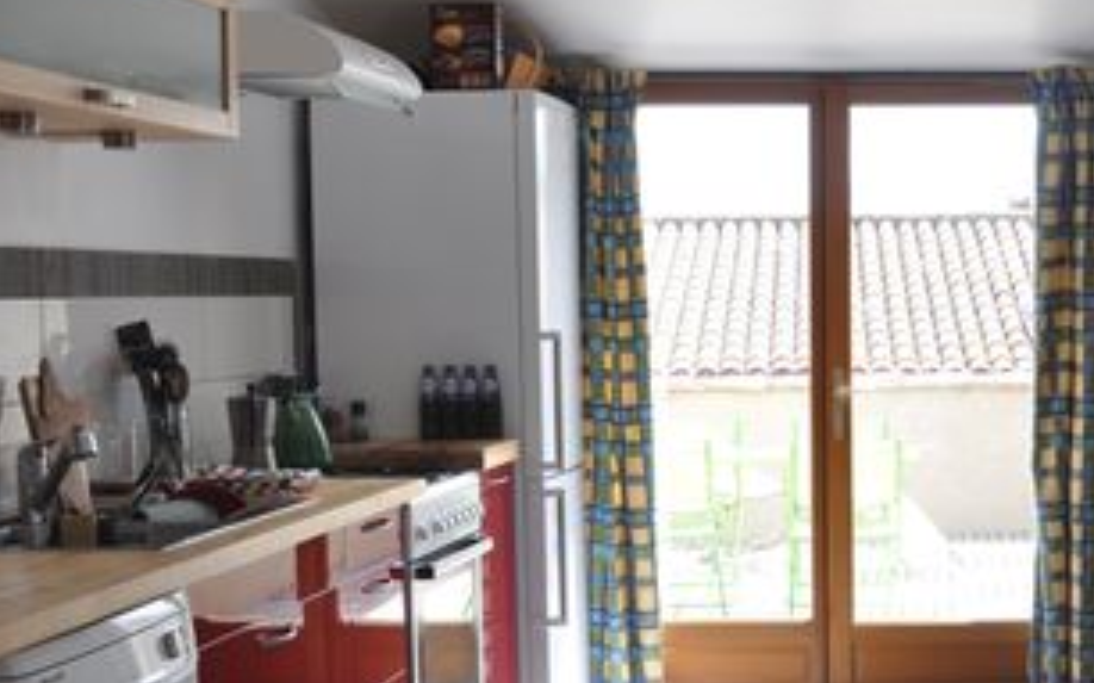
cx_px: 976
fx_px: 1967
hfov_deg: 29.8
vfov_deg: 19.6
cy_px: 438
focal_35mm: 66
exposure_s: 1/50
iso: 200
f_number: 7.1
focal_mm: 22
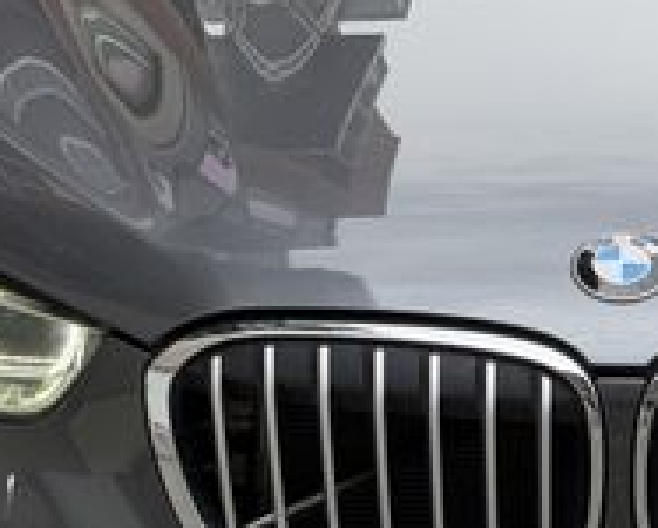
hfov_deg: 12.0
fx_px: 3119
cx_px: 542
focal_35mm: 160
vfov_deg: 9.7
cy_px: 327
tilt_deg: -12.8
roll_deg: +0.9
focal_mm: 6.76
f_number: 1.78
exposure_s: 1/1377
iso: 64
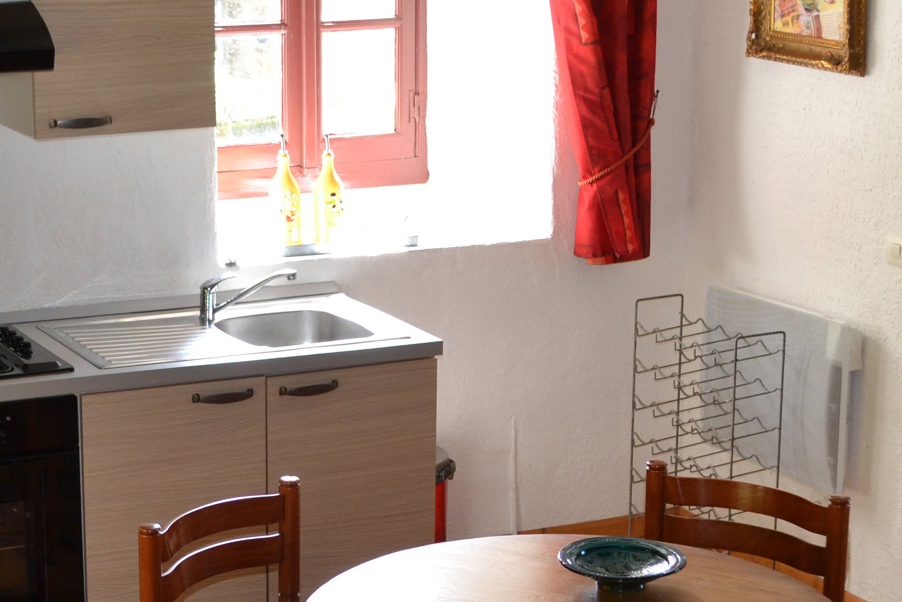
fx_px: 2030
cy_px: 410
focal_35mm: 81
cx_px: 323
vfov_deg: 16.8
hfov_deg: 25.0
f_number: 4
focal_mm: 22
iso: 640
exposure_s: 1/60
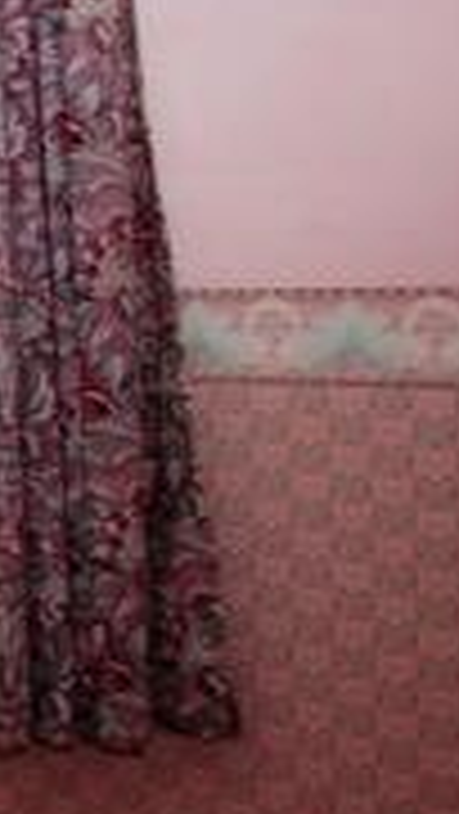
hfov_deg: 10.9
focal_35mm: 57
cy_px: 277
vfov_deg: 36.3
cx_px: -986
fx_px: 1232
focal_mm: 10
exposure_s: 1/60
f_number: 4
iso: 100
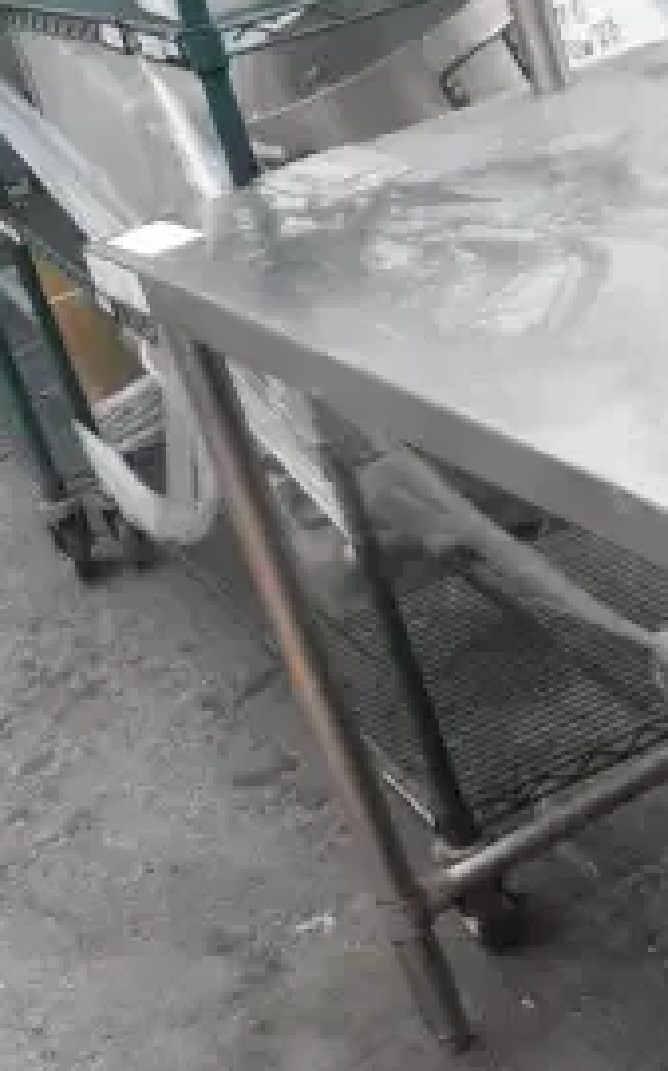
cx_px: 1170
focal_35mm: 79
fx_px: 2309
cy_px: 449
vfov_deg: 26.1
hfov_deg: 14.6
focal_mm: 23
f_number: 18
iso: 6400
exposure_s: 1/1250
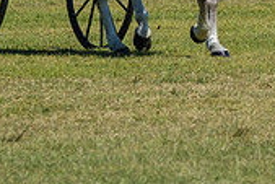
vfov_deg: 1.4
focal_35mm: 1004
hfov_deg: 2.1
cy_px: -117
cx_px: 118
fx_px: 7676
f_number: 4.5
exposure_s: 1/3200
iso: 320
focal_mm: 140
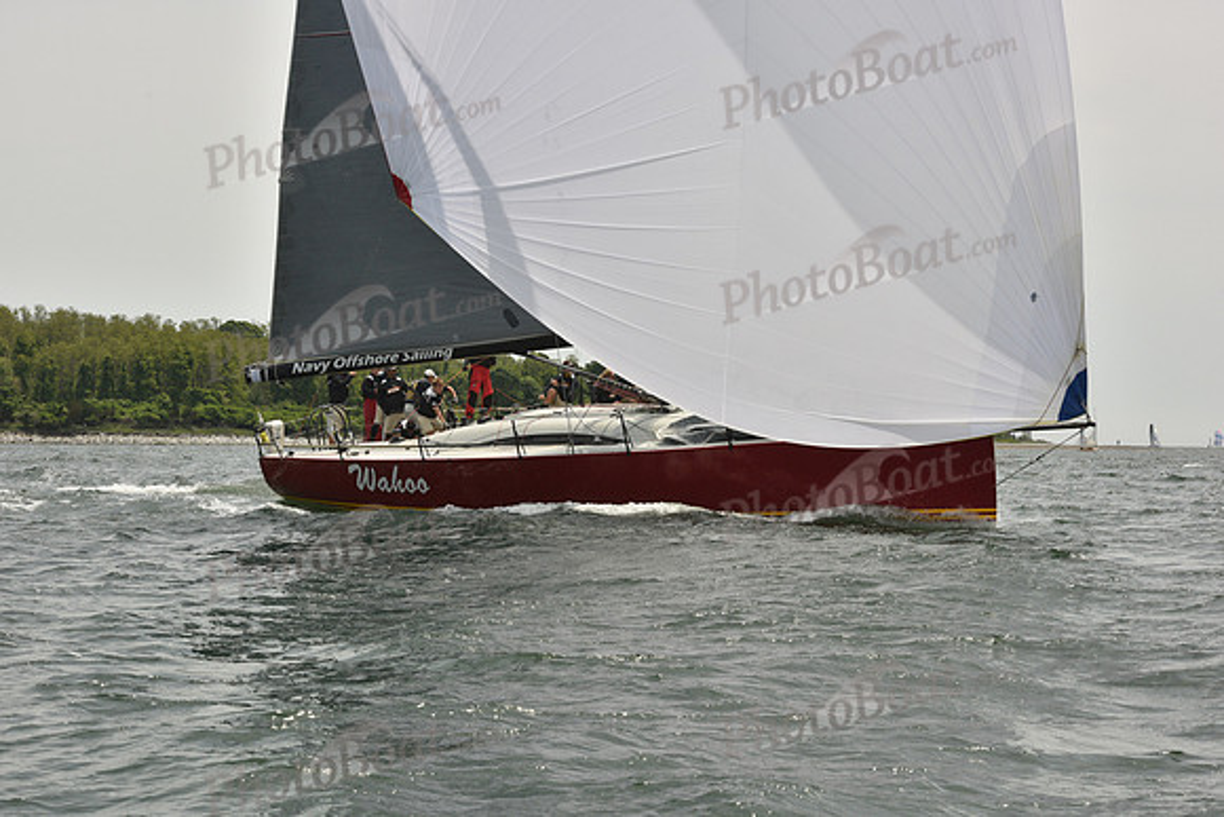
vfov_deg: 19.5
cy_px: 408
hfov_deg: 28.8
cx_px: 612
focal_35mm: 70
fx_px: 2380
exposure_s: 1/1000
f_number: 13
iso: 400
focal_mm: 70
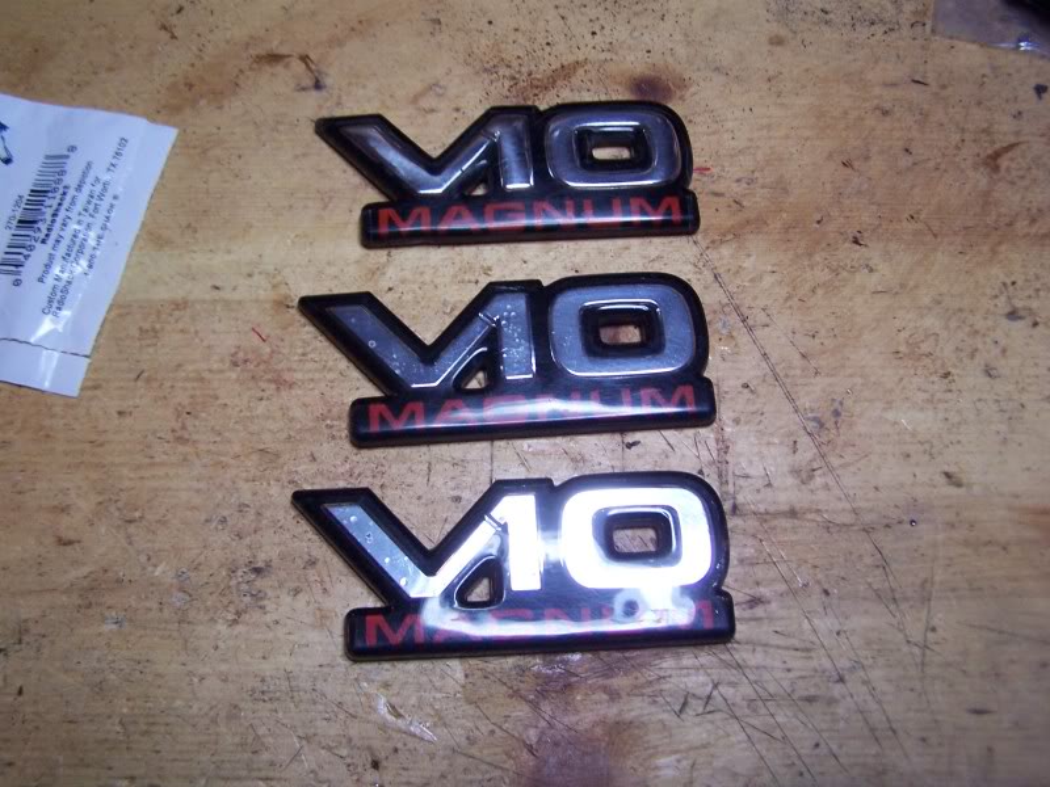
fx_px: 1153
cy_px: 394
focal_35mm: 38
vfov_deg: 37.7
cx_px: 525
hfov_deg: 49.0
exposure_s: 1/20
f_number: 2.8
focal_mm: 6.3
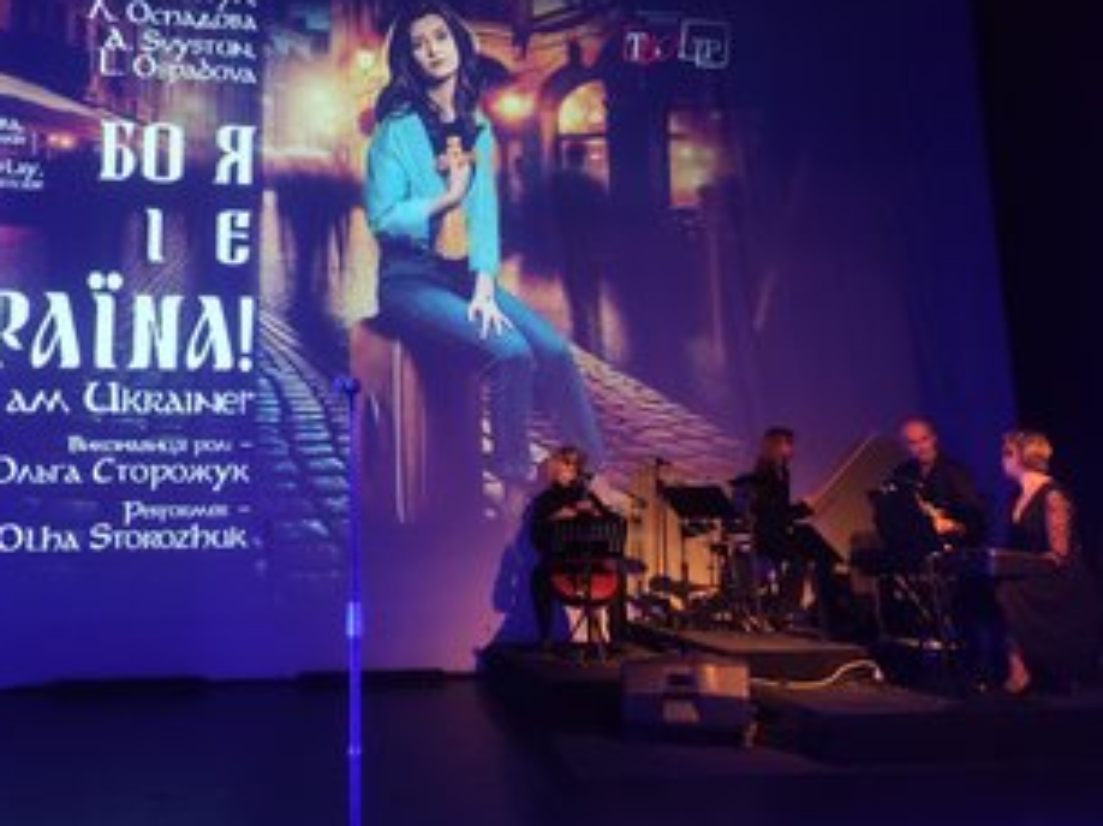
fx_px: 1083
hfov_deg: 53.4
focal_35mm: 34
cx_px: 418
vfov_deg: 41.6
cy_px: 343
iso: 1402
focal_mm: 4.77
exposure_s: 1/20
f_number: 1.75
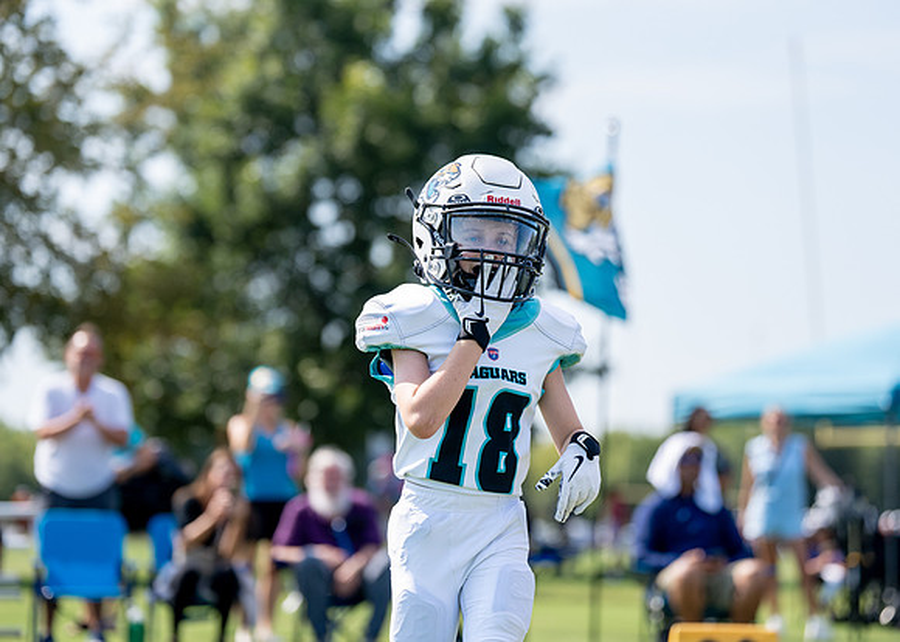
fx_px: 3548
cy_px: 297
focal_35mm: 139
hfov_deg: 14.5
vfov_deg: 10.3
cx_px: 450
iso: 200
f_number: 2.8
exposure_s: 1/2500
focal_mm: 123
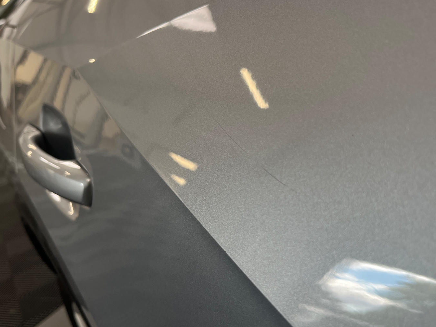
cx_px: 238
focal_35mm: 31
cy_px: 164
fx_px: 390
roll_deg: +9.7
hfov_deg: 58.3
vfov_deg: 45.4
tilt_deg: -24.7
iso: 80
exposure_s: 1/100
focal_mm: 5.1
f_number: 1.6
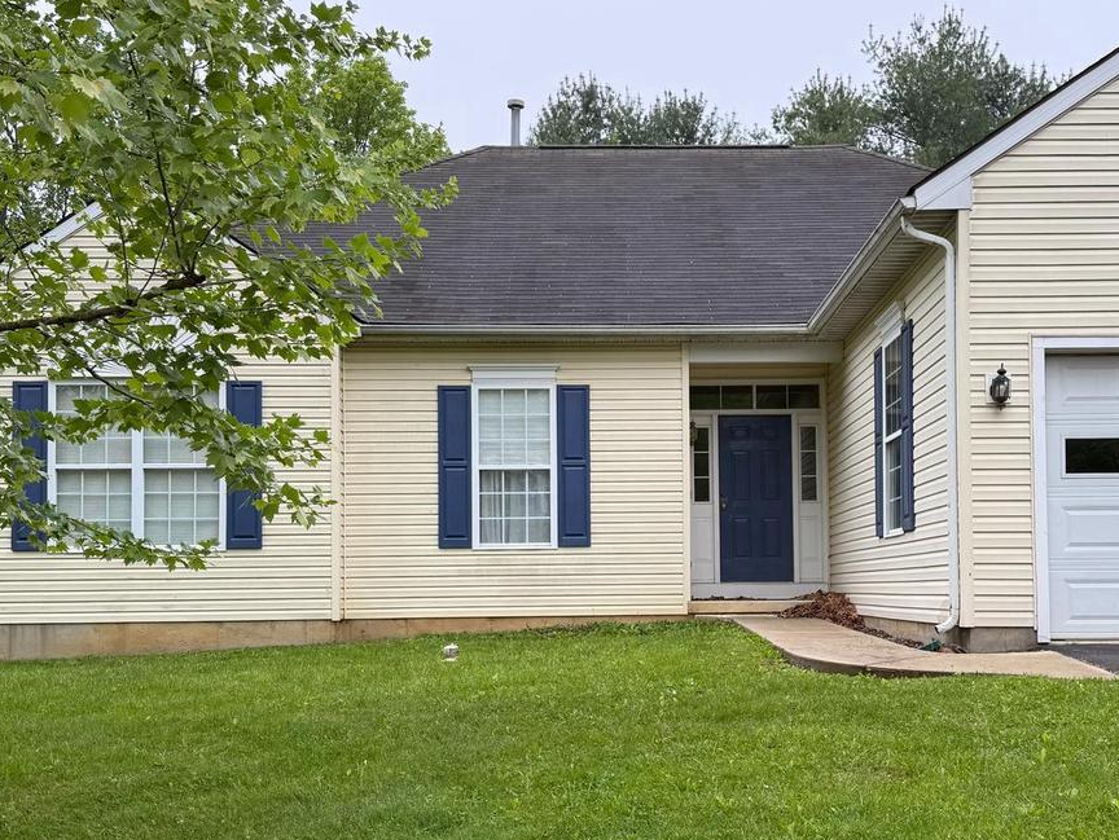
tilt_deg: +2.7
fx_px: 1294
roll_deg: +0.4
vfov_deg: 35.9
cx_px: 572
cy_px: 469
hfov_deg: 46.8
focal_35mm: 40
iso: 80
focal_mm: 6.76
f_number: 1.78
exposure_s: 1/772
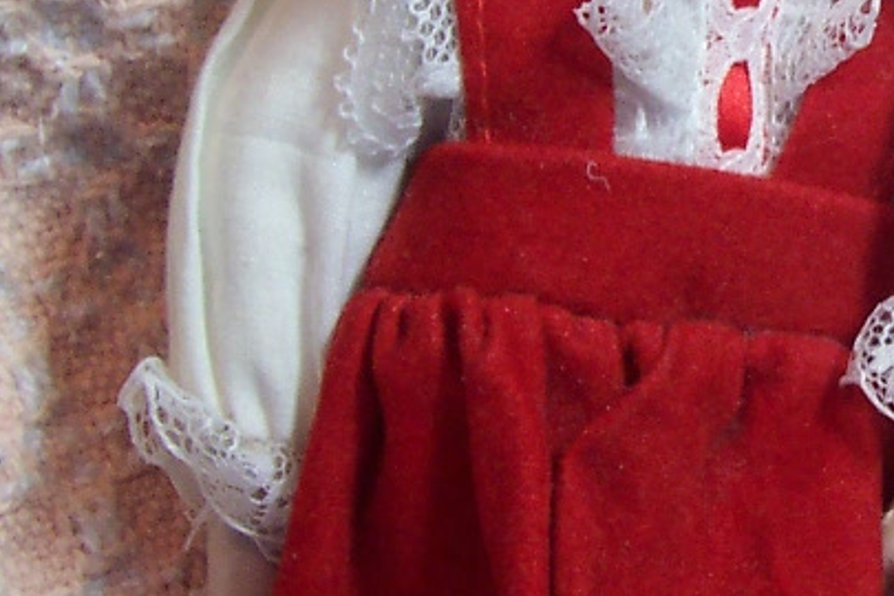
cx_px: 1066
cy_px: 82
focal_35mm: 114
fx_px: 2831
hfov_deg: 17.2
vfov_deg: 12.0
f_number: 2.8
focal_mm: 5.6
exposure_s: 1/30
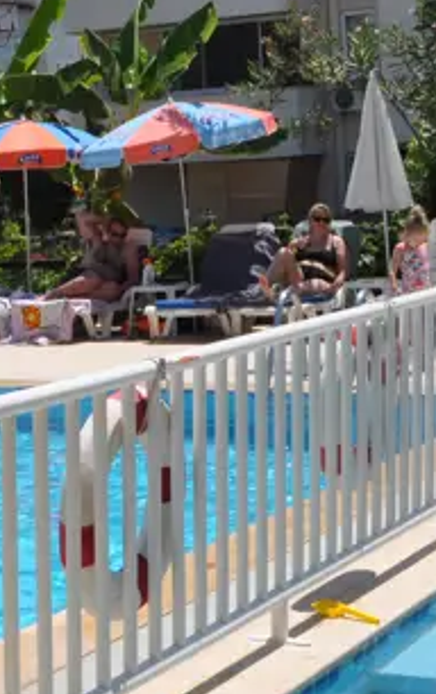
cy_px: 376
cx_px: -79
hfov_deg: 13.9
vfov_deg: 22.5
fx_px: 1744
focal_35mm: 92
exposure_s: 1/200
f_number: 14
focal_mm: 18
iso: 200
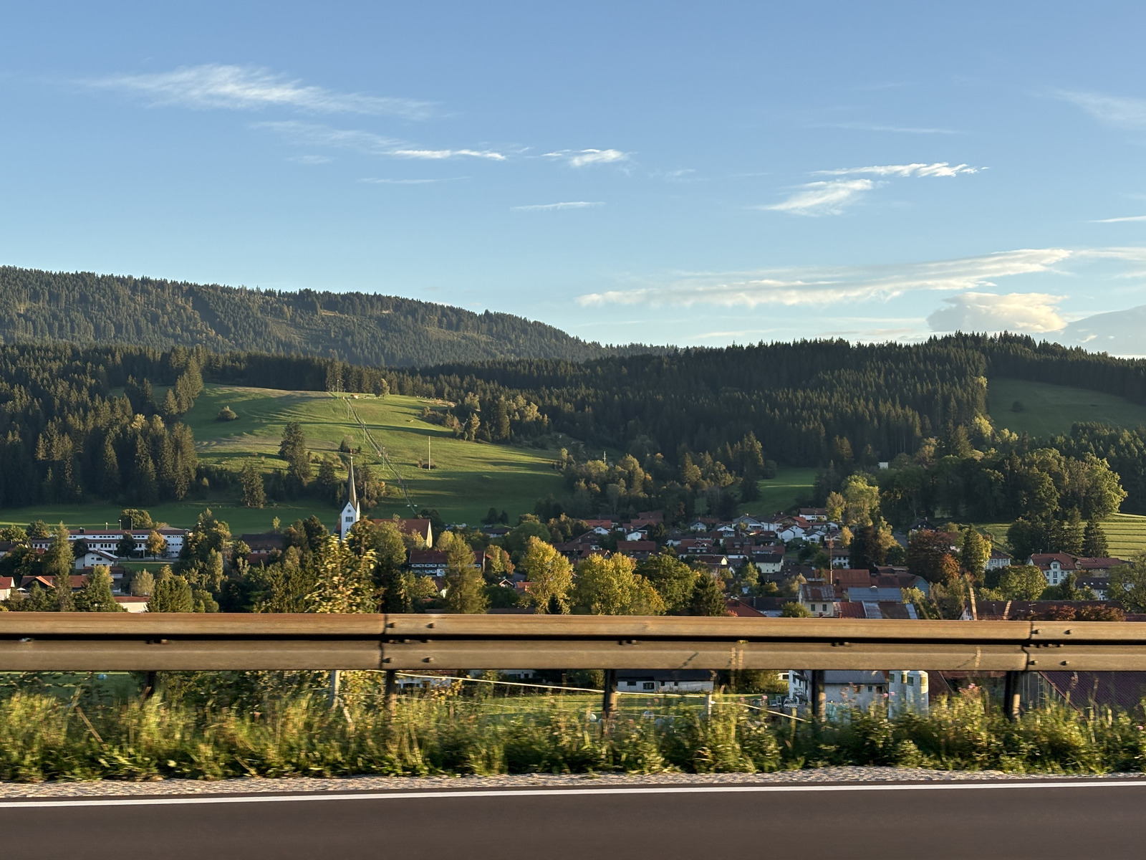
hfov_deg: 36.8
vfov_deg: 28.0
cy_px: 430
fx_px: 1722
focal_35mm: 52
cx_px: 573
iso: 40
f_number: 1.6
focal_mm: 5.96
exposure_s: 1/1016
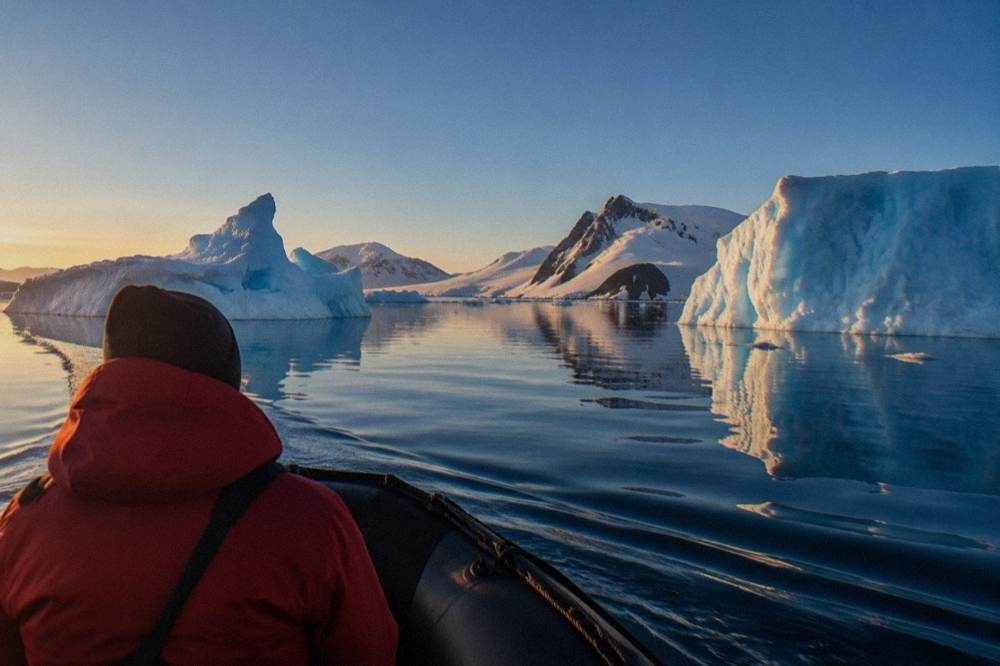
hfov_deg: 41.9
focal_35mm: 47
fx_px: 1305
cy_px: 333
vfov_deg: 28.6
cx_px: 500
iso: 6400
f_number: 5
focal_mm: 47
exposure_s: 1/80
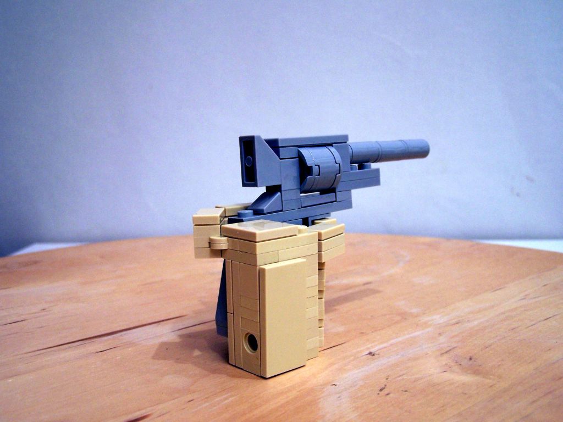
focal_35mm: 40
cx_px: 282
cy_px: 211
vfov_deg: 36.0
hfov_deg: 46.8
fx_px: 651
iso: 80
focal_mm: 6.7
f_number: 2.8
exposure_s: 1/4
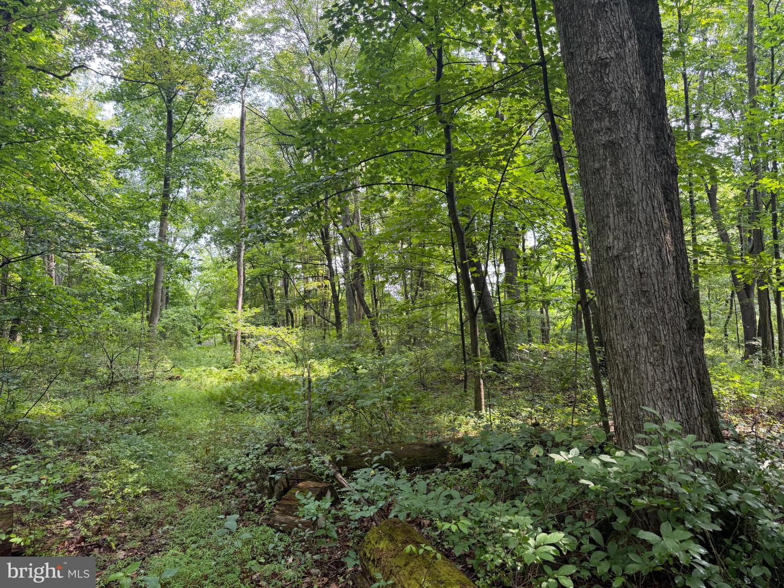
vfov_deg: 56.8
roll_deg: +2.5
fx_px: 544
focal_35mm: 24
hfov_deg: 71.6
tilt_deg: +5.3
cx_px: 392
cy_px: 294
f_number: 1.78
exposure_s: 1/121
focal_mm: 6.76
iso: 64
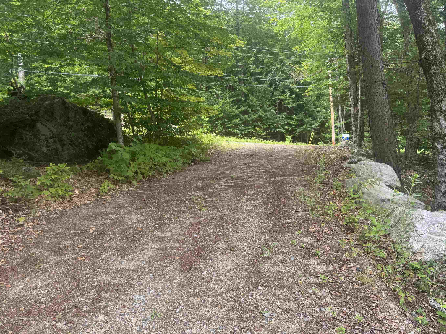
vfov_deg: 51.3
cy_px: 154
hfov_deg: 65.3
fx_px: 348
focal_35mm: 27
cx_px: 231
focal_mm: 6.76
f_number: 1.78
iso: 80
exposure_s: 1/287
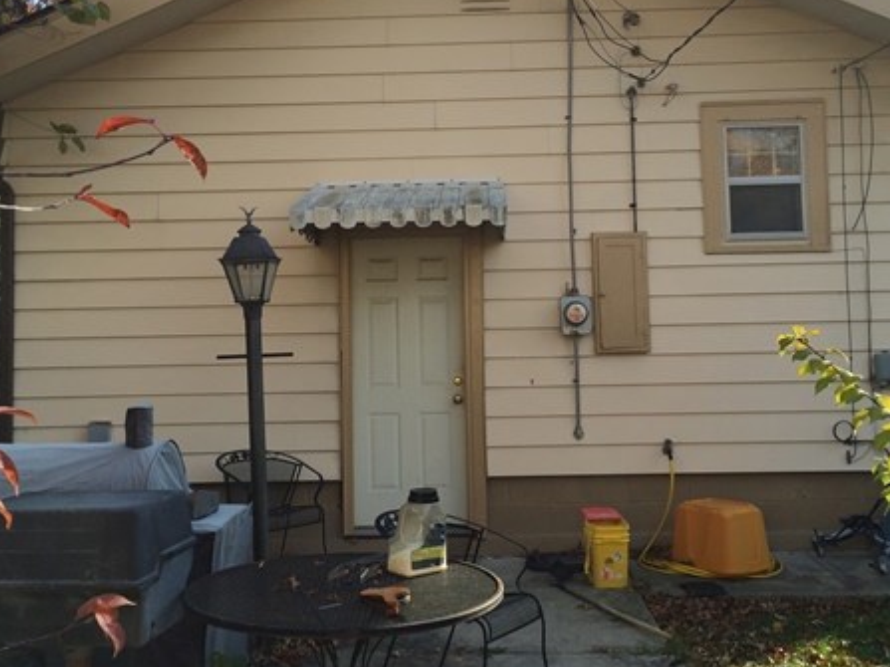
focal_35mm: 43
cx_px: 446
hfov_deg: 43.9
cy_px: 259
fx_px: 1105
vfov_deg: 33.4
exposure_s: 1/612
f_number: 2.2
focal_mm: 4.12
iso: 32
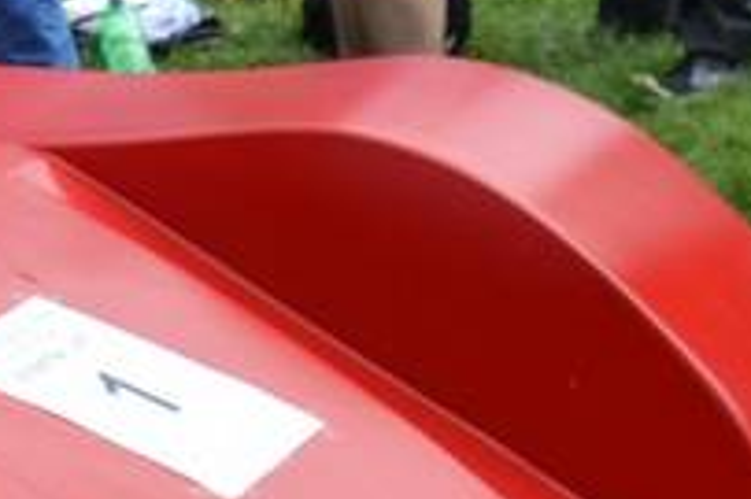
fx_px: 3147
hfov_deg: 12.3
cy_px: 196
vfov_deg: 9.1
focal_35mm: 151
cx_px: -644
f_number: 6.3
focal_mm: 20
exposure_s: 1/200
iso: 100
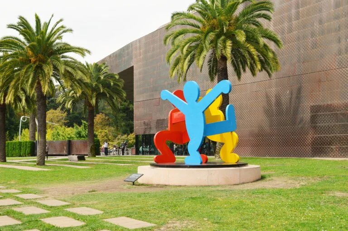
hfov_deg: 46.5
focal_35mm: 42
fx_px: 405
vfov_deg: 31.8
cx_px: 174
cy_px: 116
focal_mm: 28
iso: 110
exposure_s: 1/250
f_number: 8
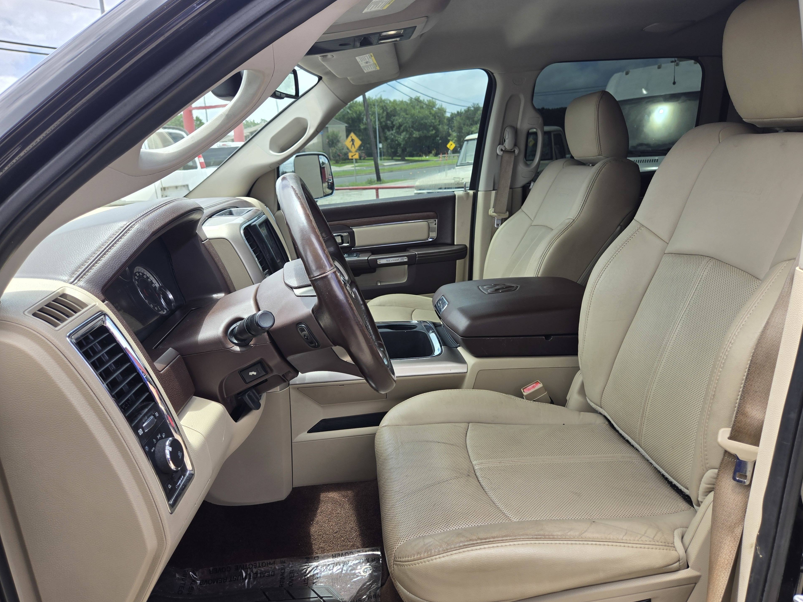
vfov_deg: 56.8
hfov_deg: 71.6
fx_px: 557
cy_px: 304
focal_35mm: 24
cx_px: 418
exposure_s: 1/340
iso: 25
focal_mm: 5.4
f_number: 1.8
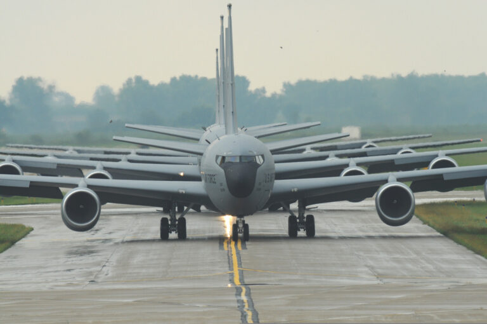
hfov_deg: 3.4
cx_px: 244
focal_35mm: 600
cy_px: 162
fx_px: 8106
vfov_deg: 2.3
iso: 400
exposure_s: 1/500
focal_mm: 400
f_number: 11
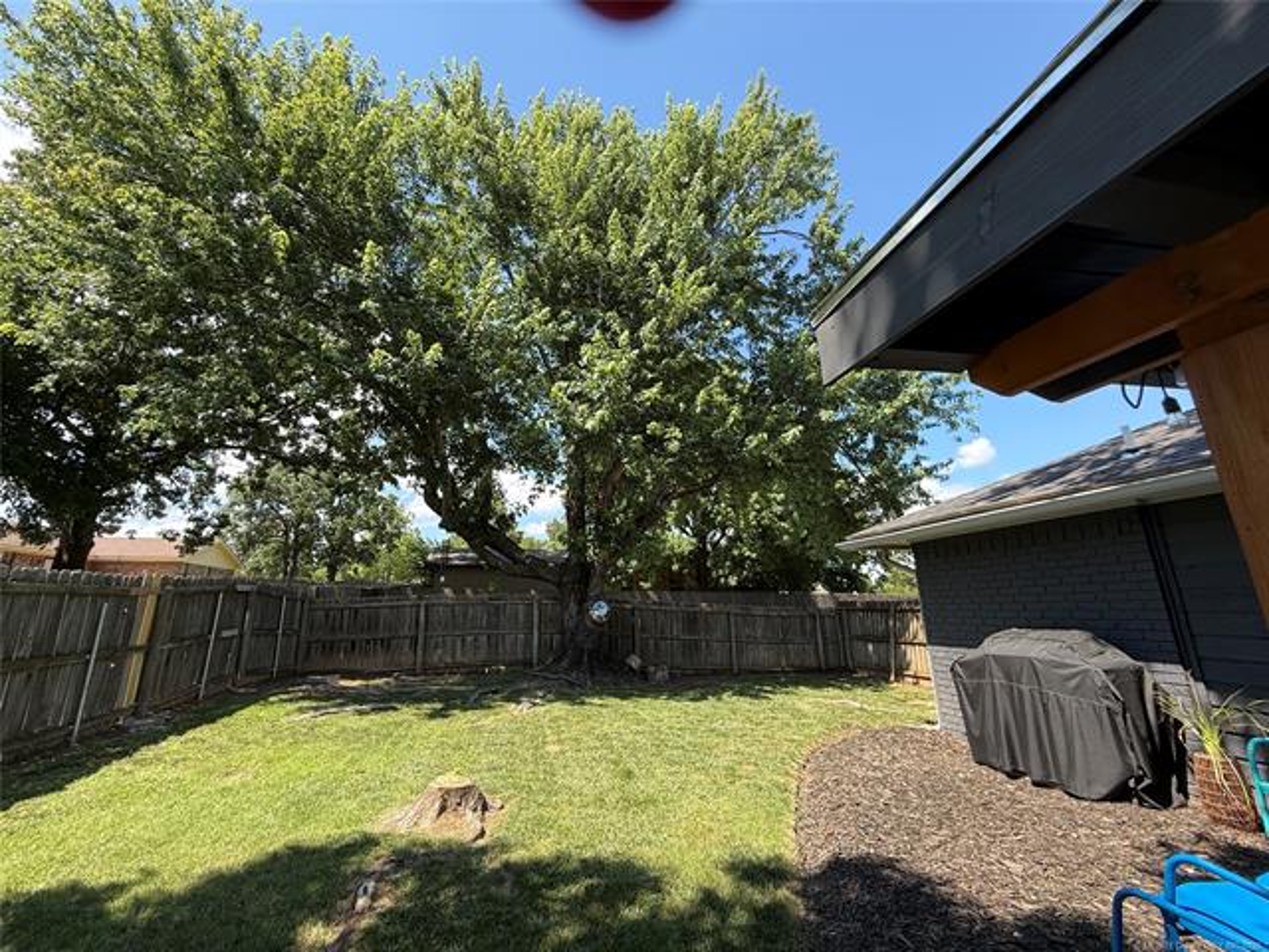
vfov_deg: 85.7
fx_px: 513
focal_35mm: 14
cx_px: 634
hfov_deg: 102.1
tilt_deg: +15.2
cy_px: 476
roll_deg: +1.4
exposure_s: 1/357
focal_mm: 2.22
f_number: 2.2
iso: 64
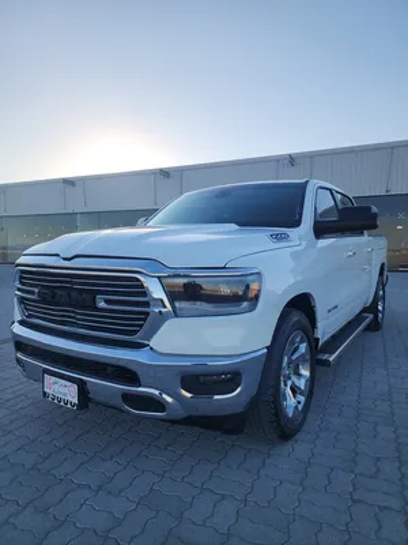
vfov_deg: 73.9
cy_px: 272
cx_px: 204
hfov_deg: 58.9
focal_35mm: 23
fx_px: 361
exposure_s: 1/730
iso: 12
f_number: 1.8
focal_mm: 6.4
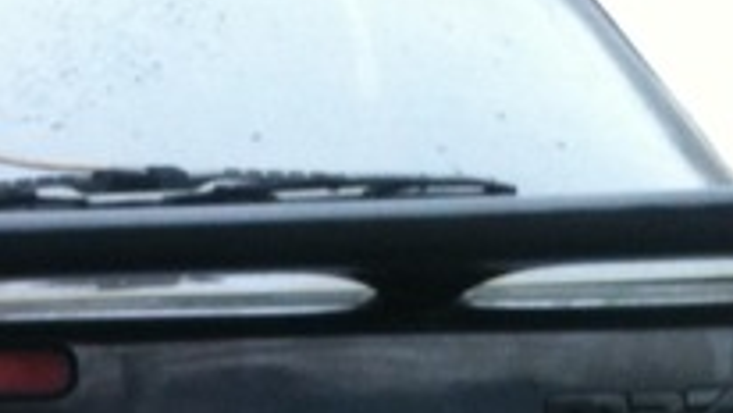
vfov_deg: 7.9
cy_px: 783
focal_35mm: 148
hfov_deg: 14.1
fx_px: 2877
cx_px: -121
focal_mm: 3.85
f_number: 2.8
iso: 64
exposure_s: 1/33
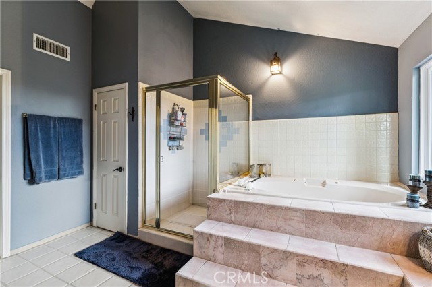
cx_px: 216
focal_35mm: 16
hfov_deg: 96.1
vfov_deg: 73.0
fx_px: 194
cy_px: 144
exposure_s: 1.3
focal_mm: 16.2
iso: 100
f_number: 13
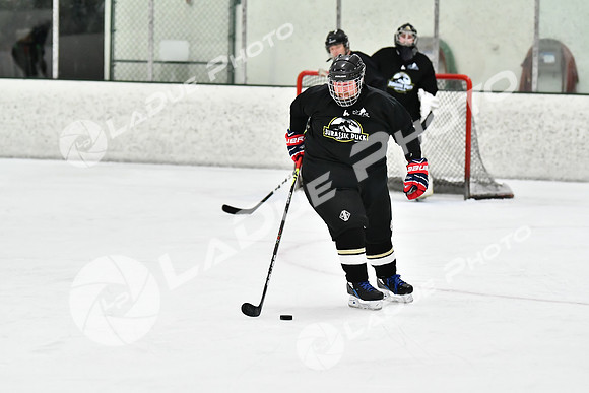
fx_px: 3191
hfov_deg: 10.5
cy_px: 196
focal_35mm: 195
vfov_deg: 7.0
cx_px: 294
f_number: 2.8
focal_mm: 130
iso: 5000
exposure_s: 1/1250
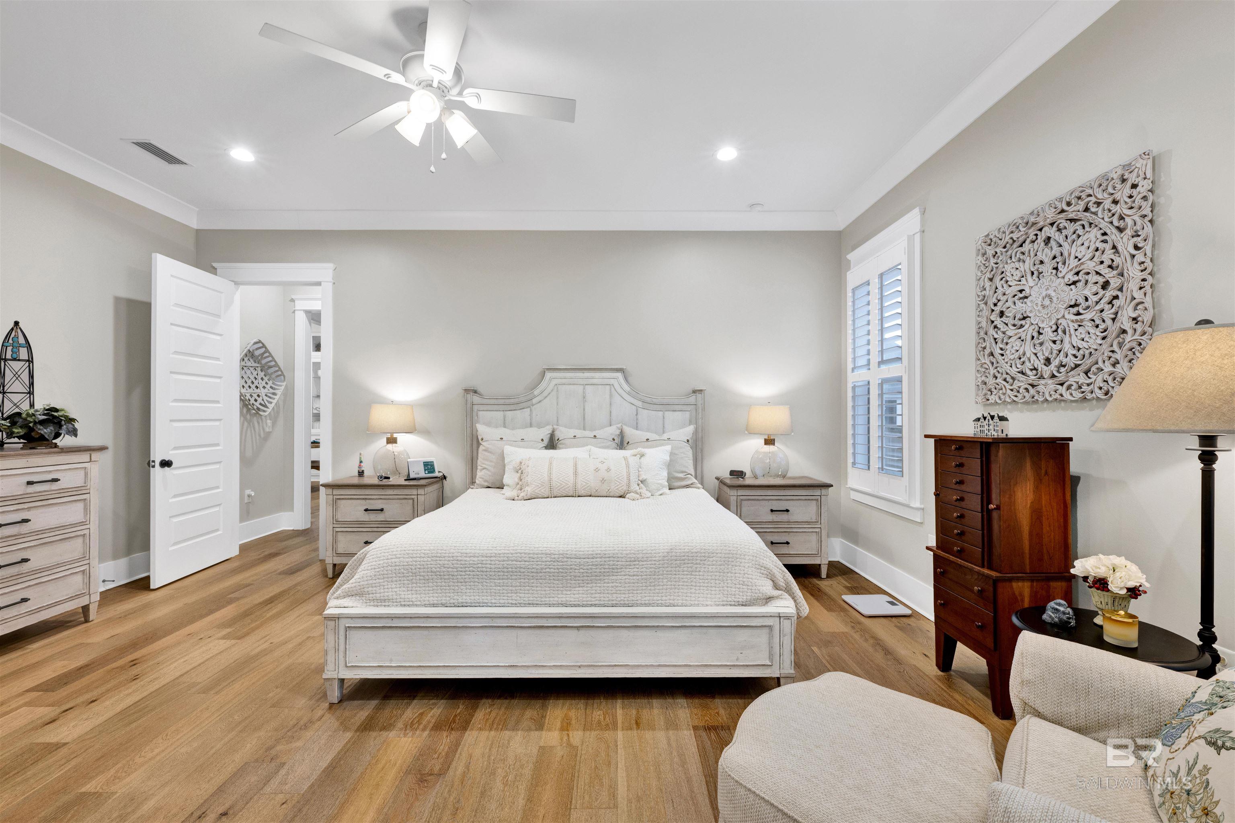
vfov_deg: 79.2
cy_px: 412
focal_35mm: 14
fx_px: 497
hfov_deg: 102.3
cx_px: 618
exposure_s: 1/6
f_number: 11
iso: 400
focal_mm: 14.5
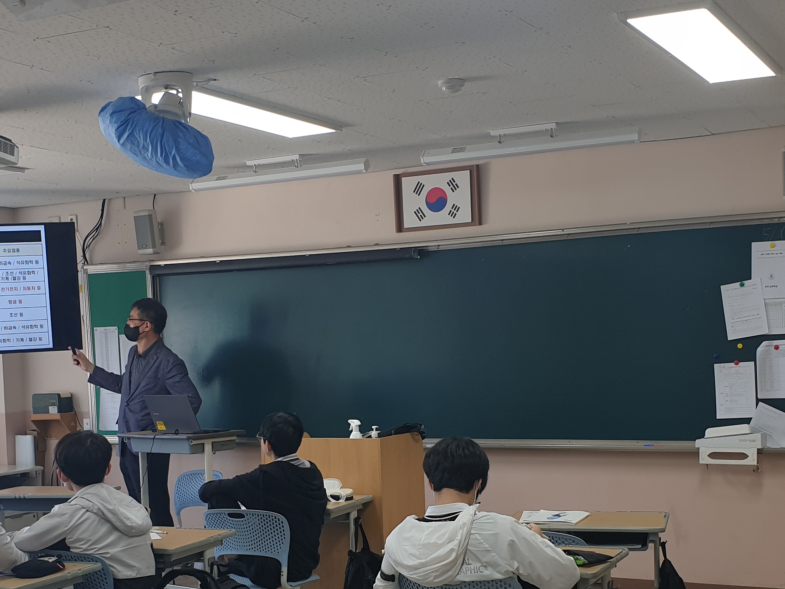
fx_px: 1202
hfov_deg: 36.1
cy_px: 437
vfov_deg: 27.2
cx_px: 358
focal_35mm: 53
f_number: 2.4
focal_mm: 4.3
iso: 80
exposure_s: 1/120
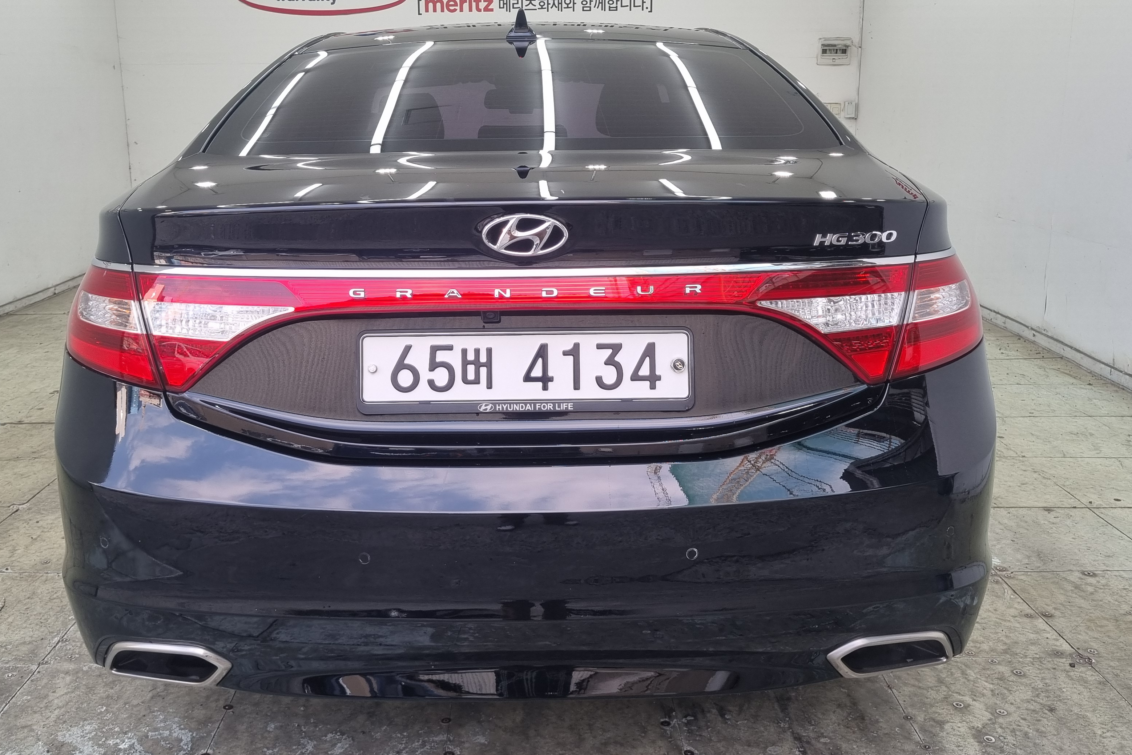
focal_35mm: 35
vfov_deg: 37.8
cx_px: 518
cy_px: 314
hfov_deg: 54.4
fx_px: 1101
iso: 50
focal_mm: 5.4
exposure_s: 1/233
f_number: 1.8
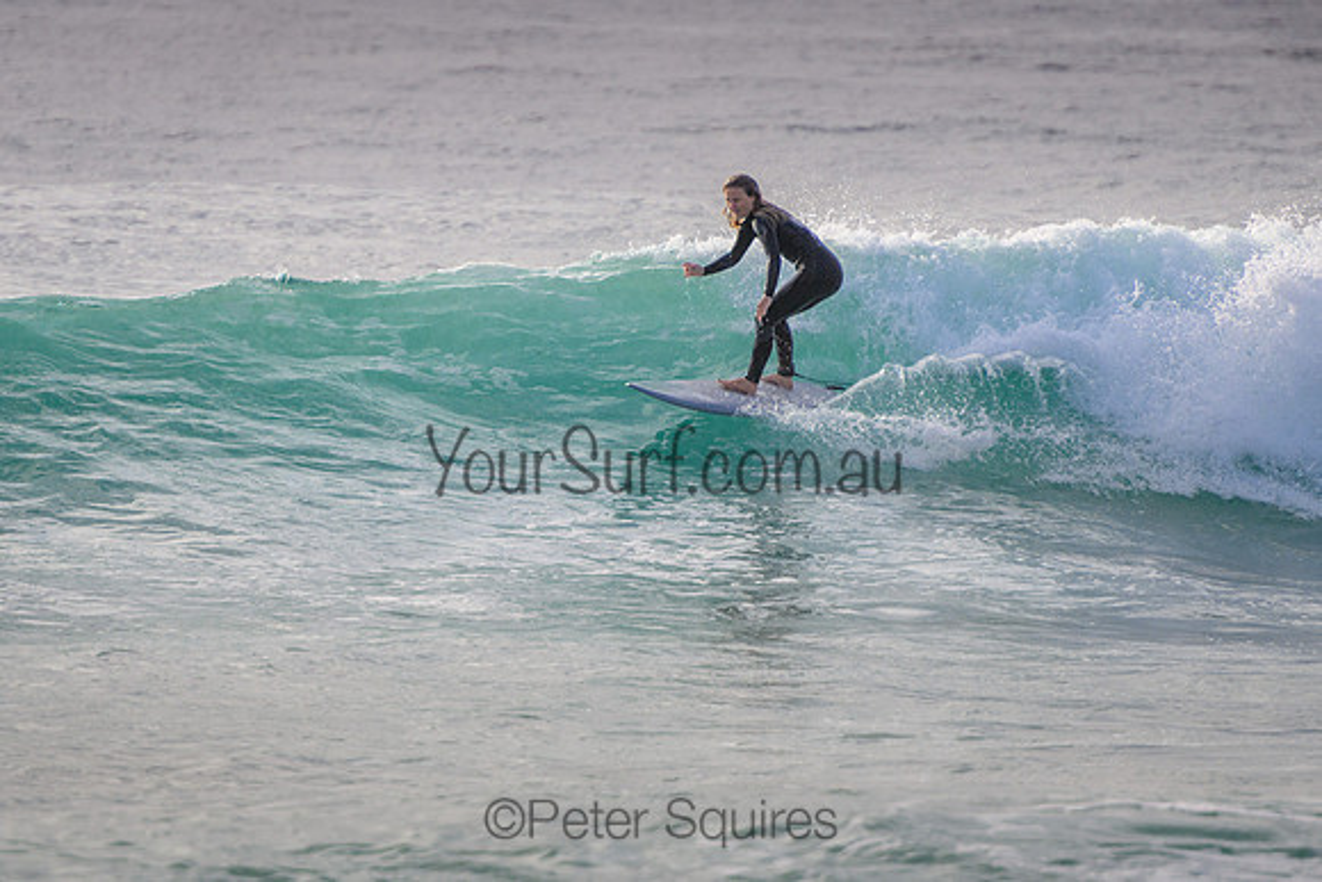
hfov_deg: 3.7
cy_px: 527
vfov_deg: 2.5
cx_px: 573
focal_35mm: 550
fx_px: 20207
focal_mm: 400
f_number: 5.6
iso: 280
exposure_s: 1/2000
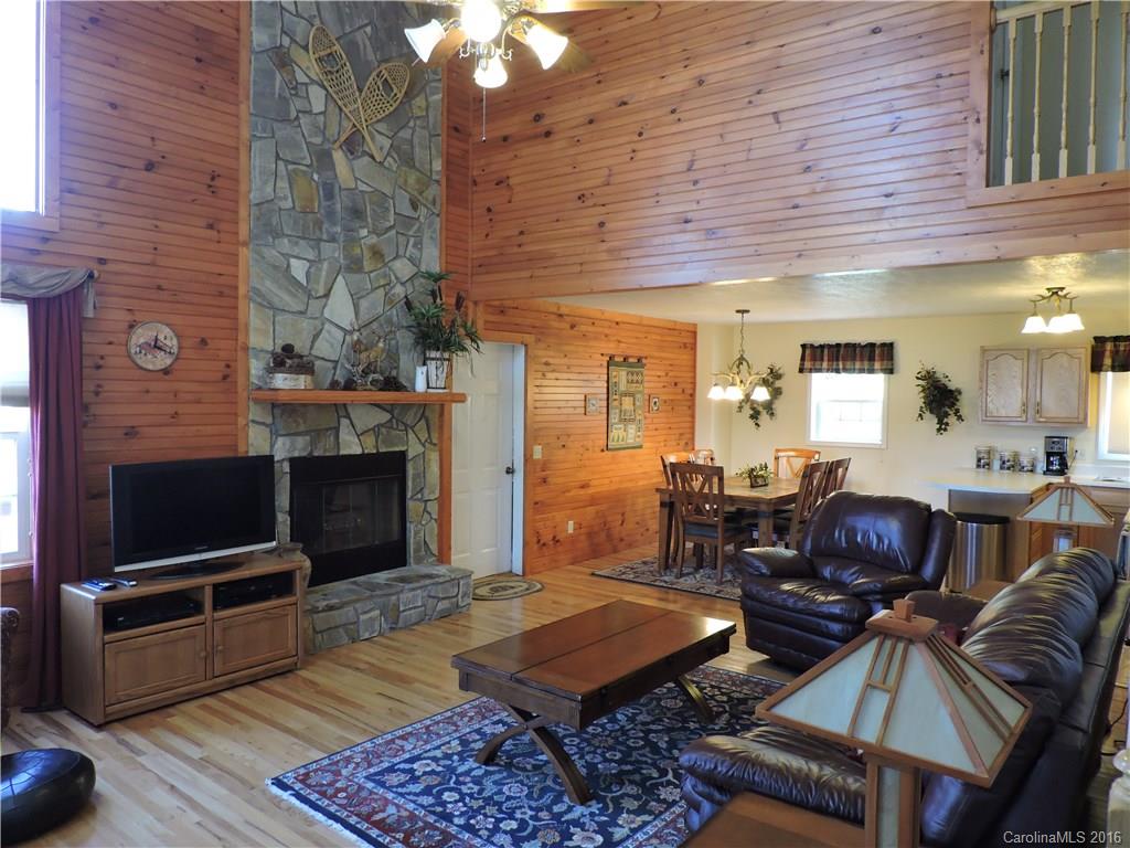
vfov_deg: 56.8
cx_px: 565
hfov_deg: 71.6
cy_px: 424
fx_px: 783
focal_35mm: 24
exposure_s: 1/20
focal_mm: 4.3
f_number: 3
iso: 400
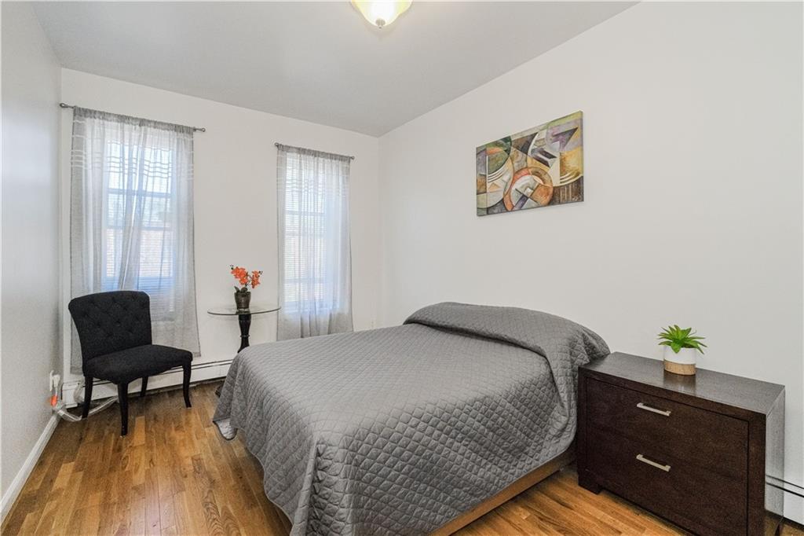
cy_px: 268
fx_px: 335
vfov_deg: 77.3
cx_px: 402
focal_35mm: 15
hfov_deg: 100.4
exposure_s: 1/50
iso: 1600
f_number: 8
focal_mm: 10
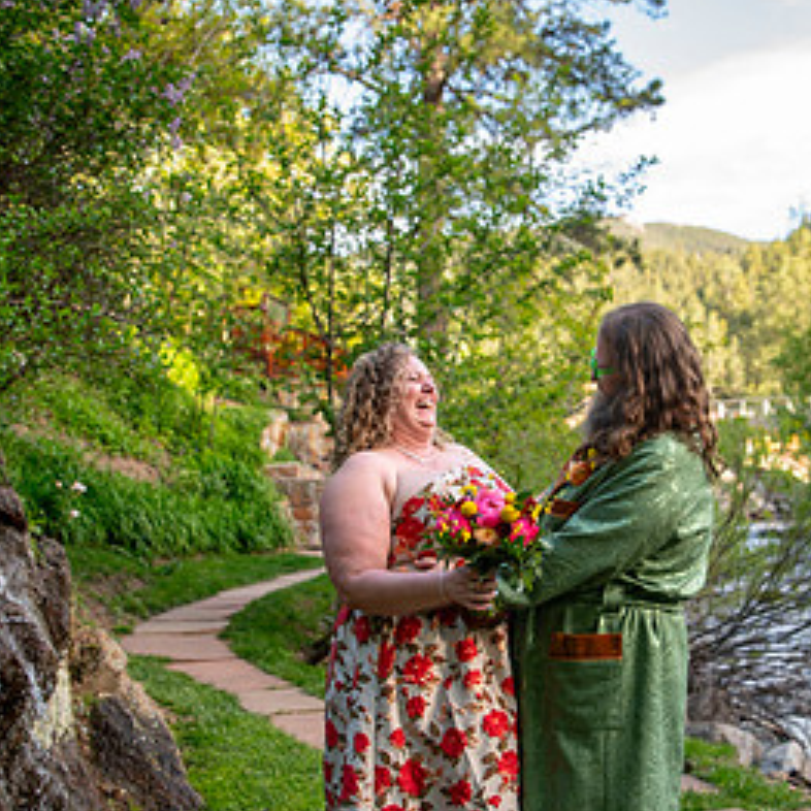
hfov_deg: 35.2
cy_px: 513
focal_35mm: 48
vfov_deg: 35.1
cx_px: 509
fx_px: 1272
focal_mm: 24
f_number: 2.8
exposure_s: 1/200
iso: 160
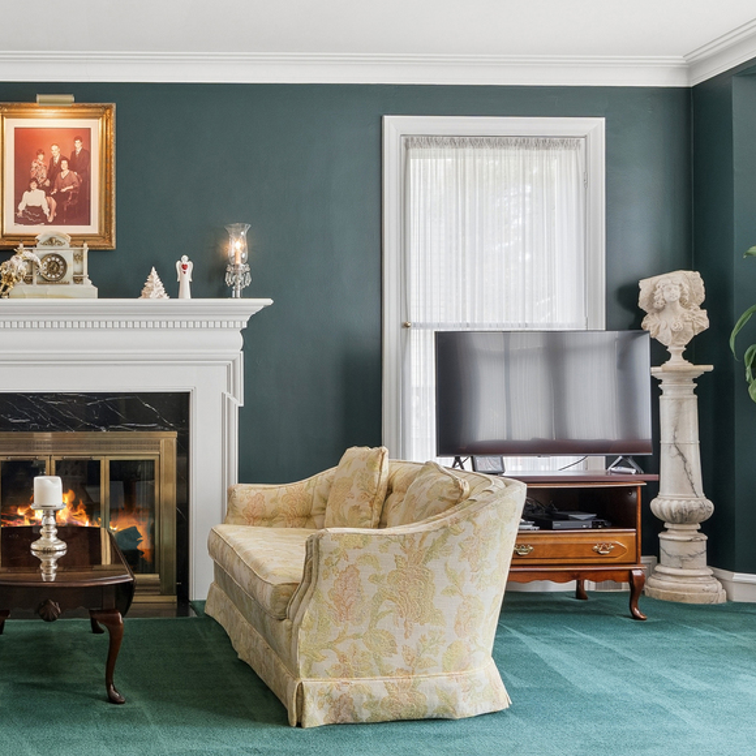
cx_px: 66
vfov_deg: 43.8
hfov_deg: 40.3
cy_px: 420
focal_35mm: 38
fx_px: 939
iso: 400
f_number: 8
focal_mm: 16
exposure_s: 1/13
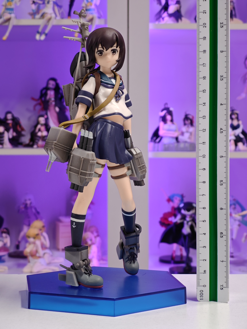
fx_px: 761
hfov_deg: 18.4
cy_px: 164
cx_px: 124
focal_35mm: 80
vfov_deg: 24.4
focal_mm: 7.48
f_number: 2.4
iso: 400
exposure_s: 1/17.1
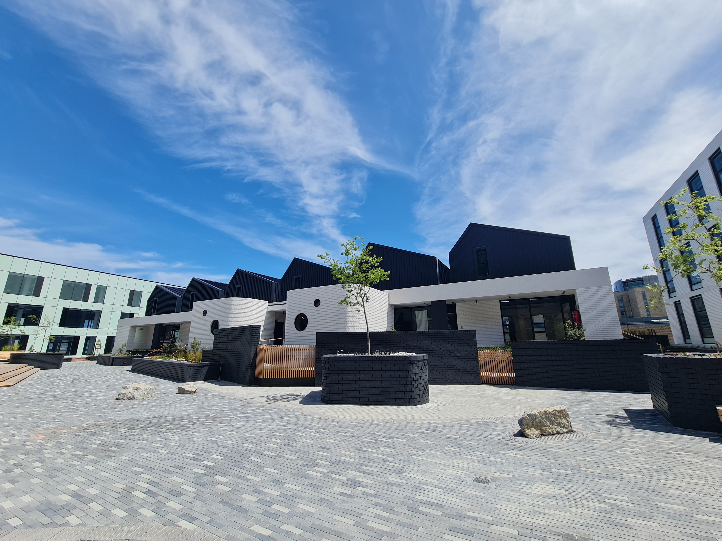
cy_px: 270
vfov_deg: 89.9
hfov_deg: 106.2
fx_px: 271
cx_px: 361
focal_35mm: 13
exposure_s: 1/2488
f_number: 2.2
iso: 50
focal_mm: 2.2
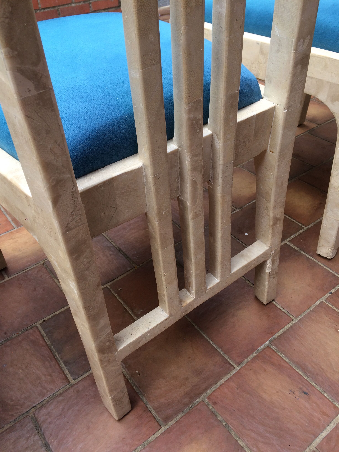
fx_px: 379
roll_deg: +2.2
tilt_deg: -44.2
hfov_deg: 48.2
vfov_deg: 61.7
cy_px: 226
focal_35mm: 29
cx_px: 170
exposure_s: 1/167
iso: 32
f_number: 2.2
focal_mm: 4.15
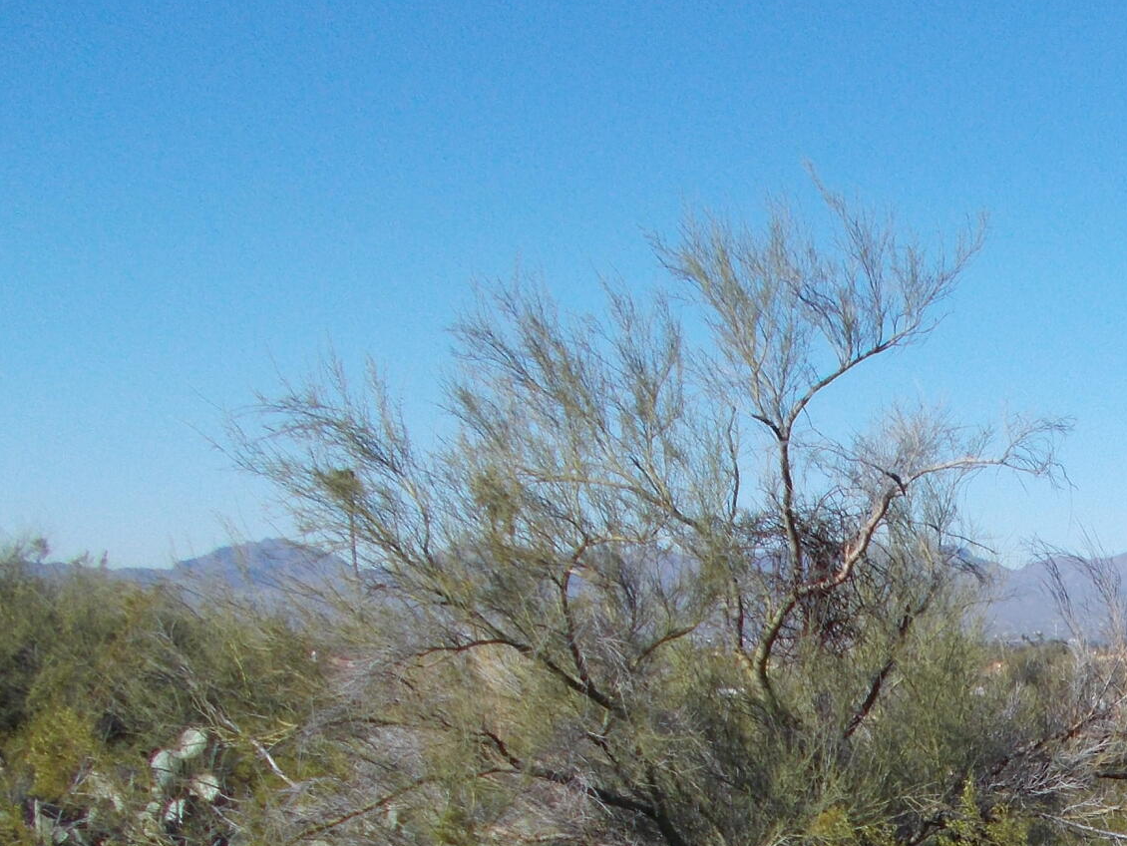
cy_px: 1031
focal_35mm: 69
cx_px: 1350
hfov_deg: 25.3
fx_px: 2247
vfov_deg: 19.9
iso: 80
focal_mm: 4.6
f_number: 8
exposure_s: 1/160
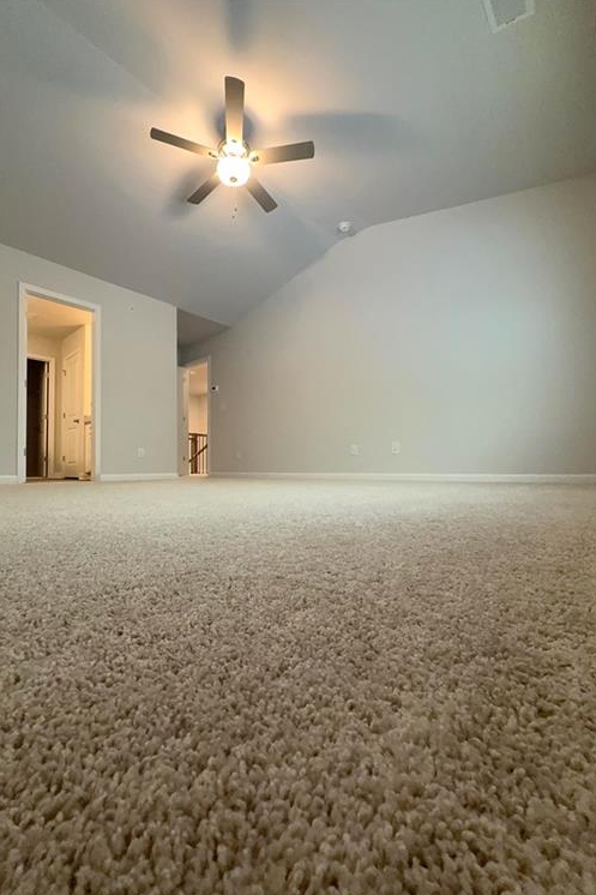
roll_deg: +0.1
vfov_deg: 100.4
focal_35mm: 15
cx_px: 267
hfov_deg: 77.1
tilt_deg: +2.3
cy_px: 456
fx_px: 373
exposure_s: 1/60
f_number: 2.2
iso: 400
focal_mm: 2.22
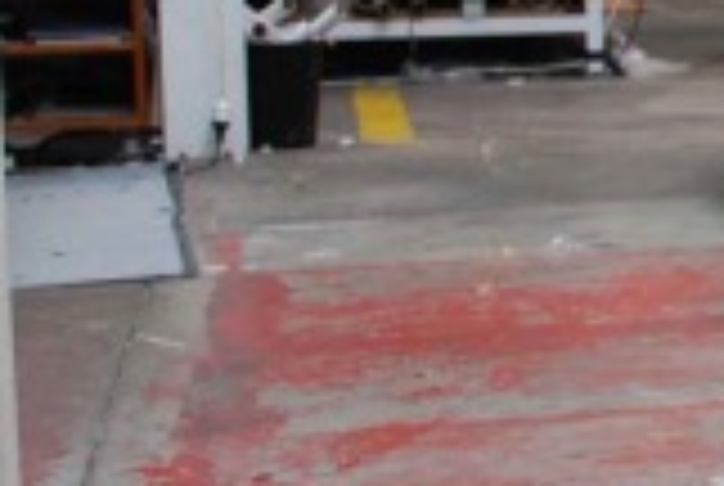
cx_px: 1509
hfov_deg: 13.0
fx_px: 2700
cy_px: 34
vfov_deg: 10.2
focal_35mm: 134
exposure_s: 1/30
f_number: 3.5
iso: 220
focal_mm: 18
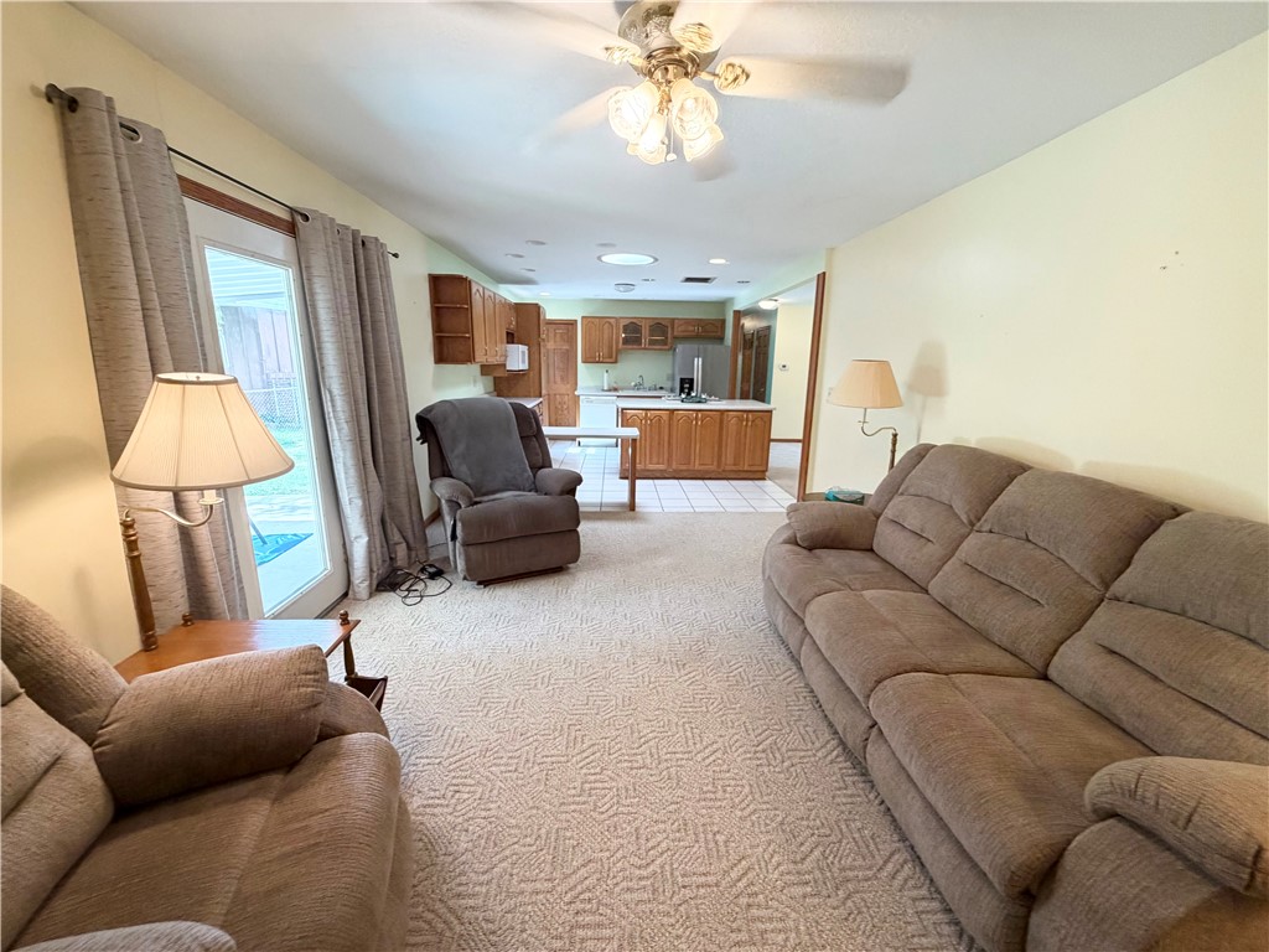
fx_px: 513
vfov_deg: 85.7
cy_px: 476
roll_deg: -0.6
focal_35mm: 14
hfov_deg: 102.1
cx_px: 634
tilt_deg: -12.1
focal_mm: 2.22
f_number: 2.2
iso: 320
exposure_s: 1/120
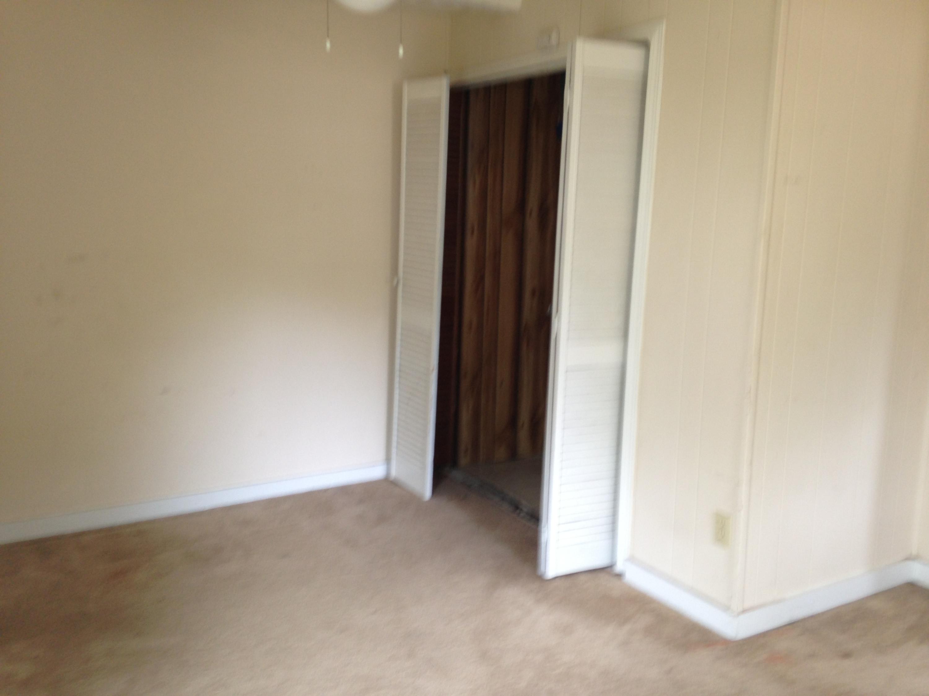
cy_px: 348
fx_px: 886
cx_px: 464
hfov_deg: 55.4
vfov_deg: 42.9
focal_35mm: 33
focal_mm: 4.13
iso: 50
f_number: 2.4
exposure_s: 1/20
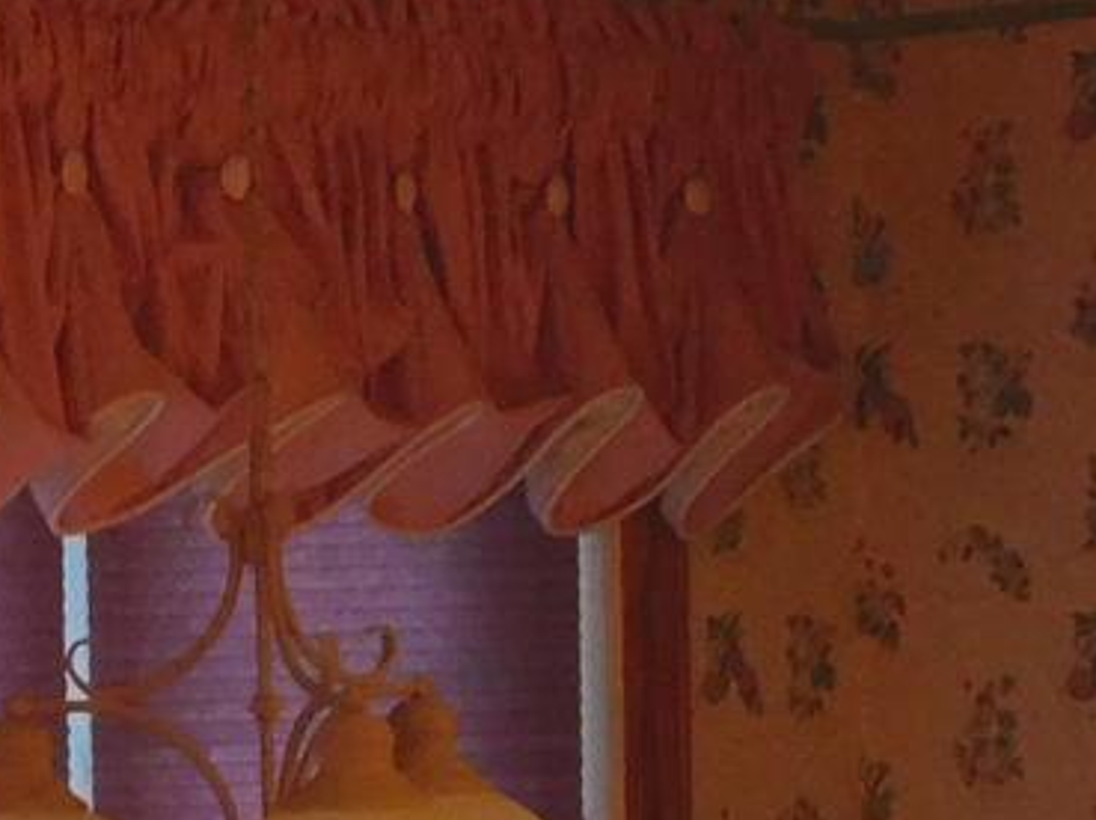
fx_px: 6326
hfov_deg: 9.7
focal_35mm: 200
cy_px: 1589
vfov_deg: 7.2
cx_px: -374
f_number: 3.5
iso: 360
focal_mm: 6.3
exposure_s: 1/30
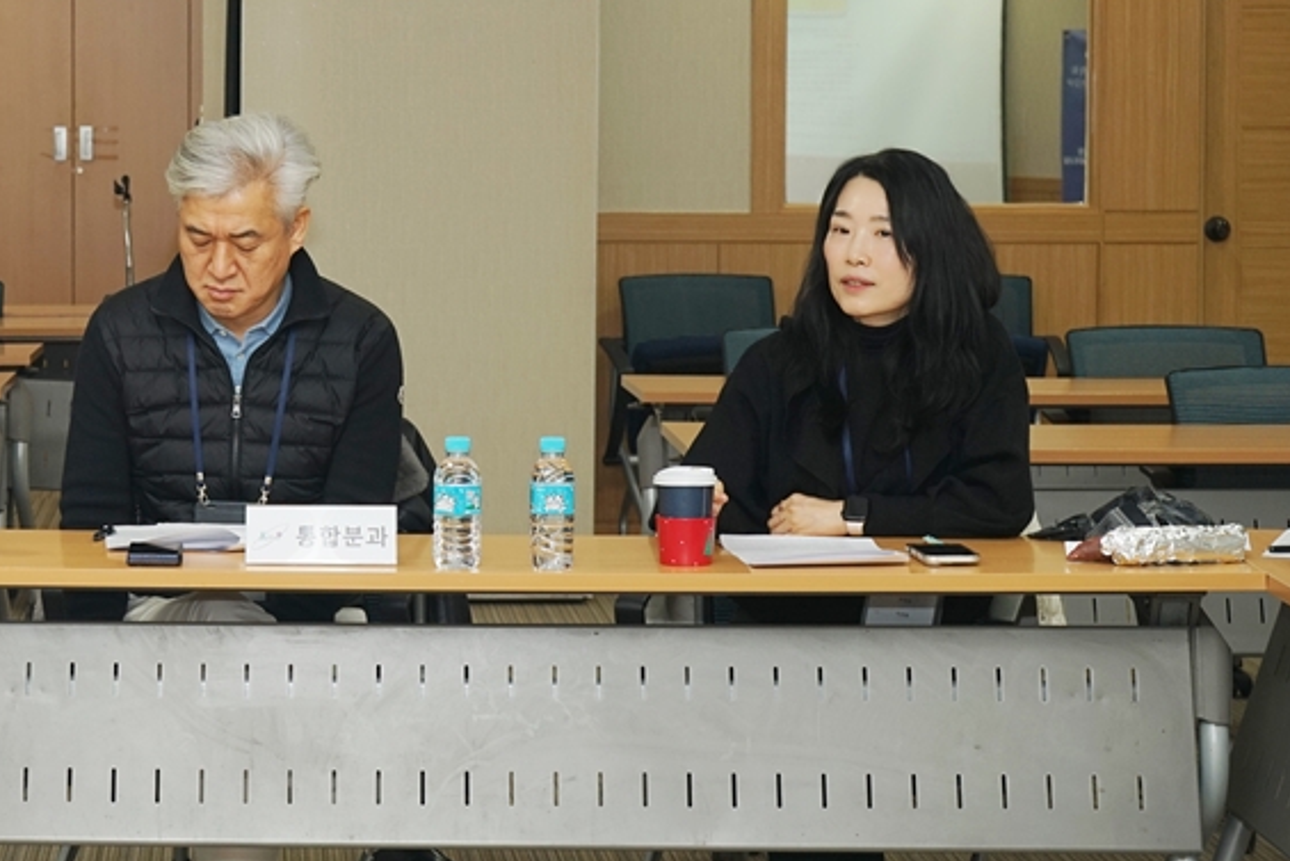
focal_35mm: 92
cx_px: 167
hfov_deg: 21.7
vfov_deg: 14.8
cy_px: 184
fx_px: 3297
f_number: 7.1
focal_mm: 52
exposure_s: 1/60
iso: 320
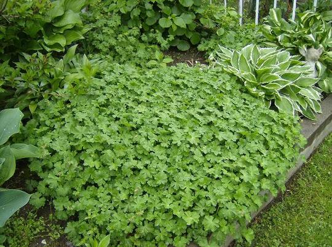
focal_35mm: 36
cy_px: 124
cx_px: 166
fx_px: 344
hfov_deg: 51.5
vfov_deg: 39.5
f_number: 2.8
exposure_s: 1/89.3
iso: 100
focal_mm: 6
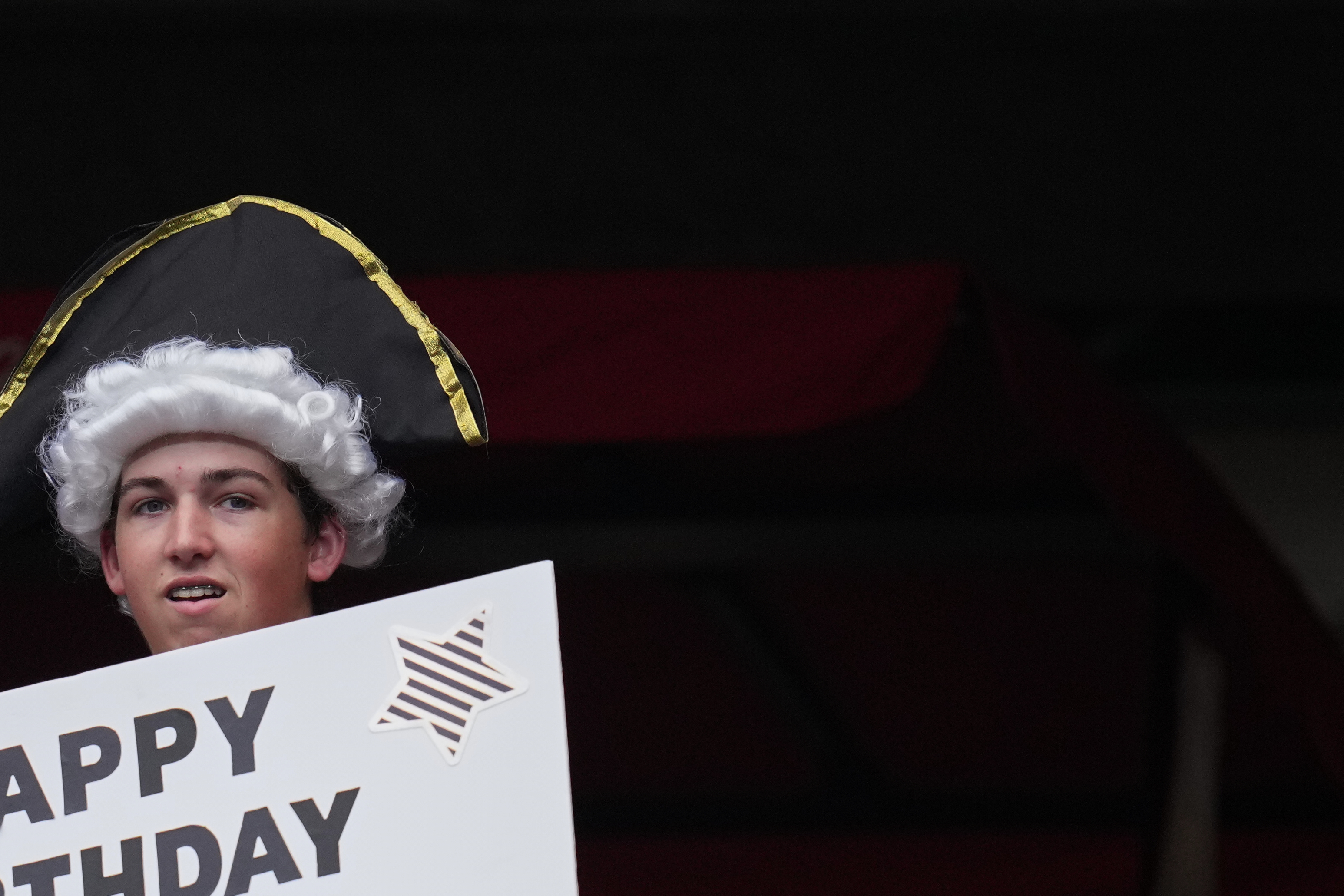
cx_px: 363
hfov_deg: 1.9
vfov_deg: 1.3
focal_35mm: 1089
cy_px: 764
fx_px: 40655
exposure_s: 1/1600
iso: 2000
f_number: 2.8
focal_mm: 400
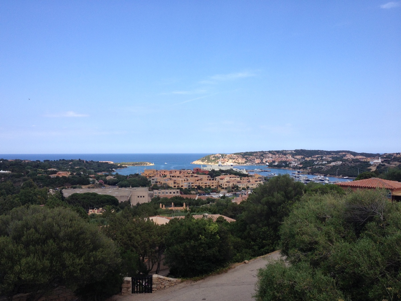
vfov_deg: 40.7
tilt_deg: -2.2
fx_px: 405
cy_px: 150
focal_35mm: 35
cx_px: 200
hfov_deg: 52.6
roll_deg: +0.3
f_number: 2.4
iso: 50
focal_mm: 4.28
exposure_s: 1/1082
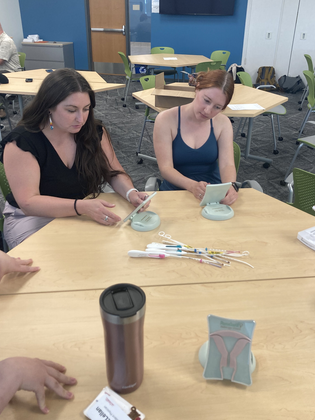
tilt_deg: -23.9
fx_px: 376
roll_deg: -0.5
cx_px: 157
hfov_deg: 45.4
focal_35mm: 31
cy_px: 193
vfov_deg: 58.3
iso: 125
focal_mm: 3.99
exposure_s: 1/60
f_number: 1.8
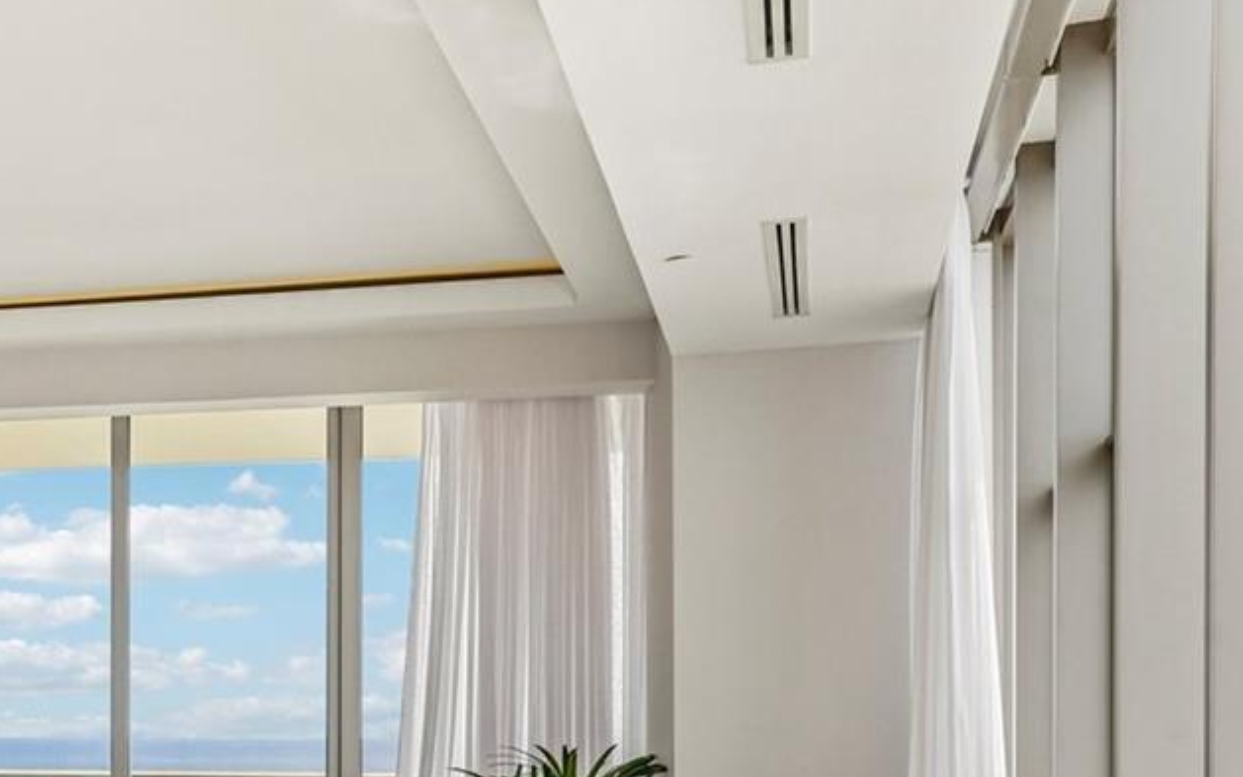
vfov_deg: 22.0
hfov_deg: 31.8
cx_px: -105
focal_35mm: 57
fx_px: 1931
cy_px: 761
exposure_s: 1/125
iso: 200
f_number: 9
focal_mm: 22
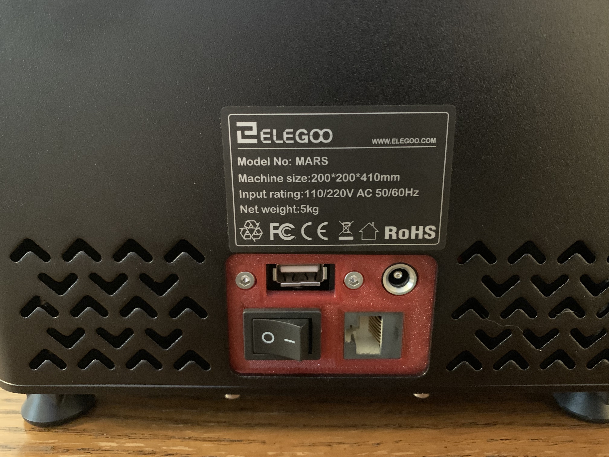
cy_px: 228
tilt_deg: -14.1
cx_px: 304
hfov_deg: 67.3
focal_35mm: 26
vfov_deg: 53.1
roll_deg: -0.1
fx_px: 457
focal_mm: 4.25
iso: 1600
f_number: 1.8
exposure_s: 1/15
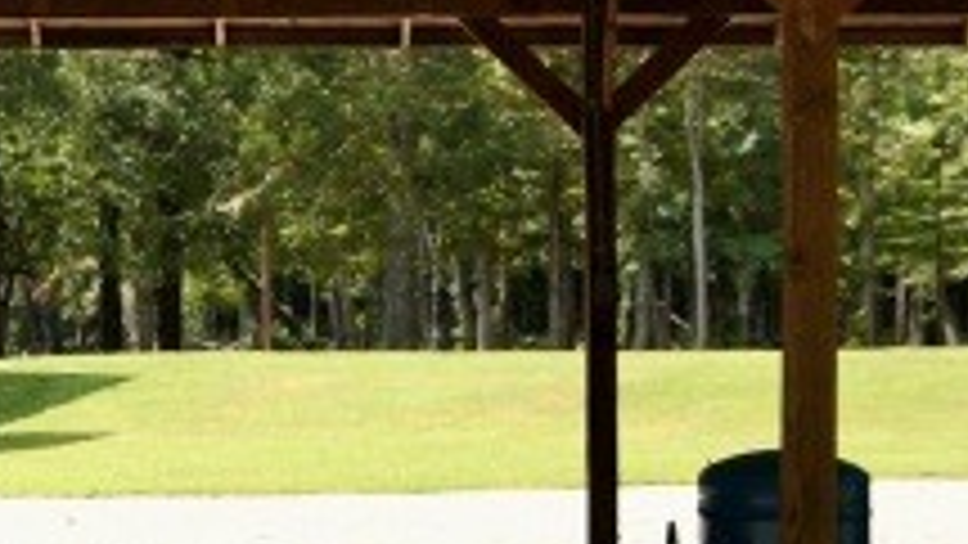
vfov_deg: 9.0
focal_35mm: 135
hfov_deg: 15.2
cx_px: -275
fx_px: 3466
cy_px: 169
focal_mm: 18
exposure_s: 1/6400
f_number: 6.3
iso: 1000
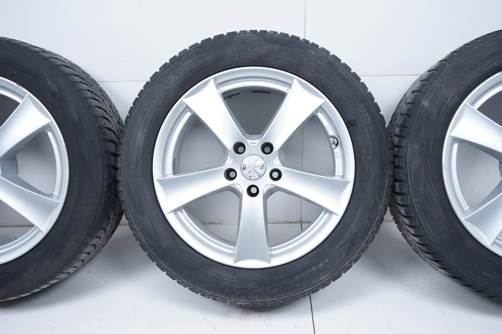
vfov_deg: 38.8
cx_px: 251
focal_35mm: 34
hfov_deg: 55.8
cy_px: 167
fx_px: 474
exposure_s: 1/100
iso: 250
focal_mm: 34
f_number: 7.1
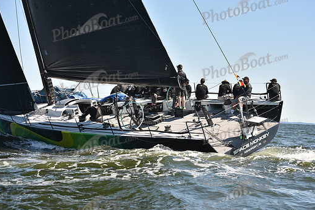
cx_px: 170
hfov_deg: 25.7
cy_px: 106
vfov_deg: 17.3
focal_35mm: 79
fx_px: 691
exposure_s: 1/800
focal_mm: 70
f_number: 4
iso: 250
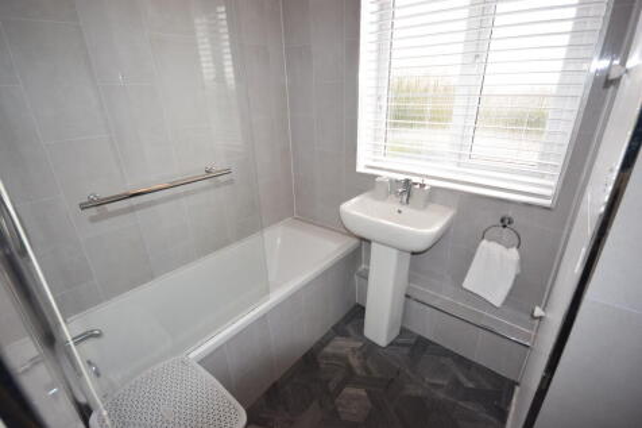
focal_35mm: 16
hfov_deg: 95.0
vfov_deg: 72.0
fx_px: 294
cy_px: 214
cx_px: 321
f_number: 5.6
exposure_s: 1/125
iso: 800
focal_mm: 11
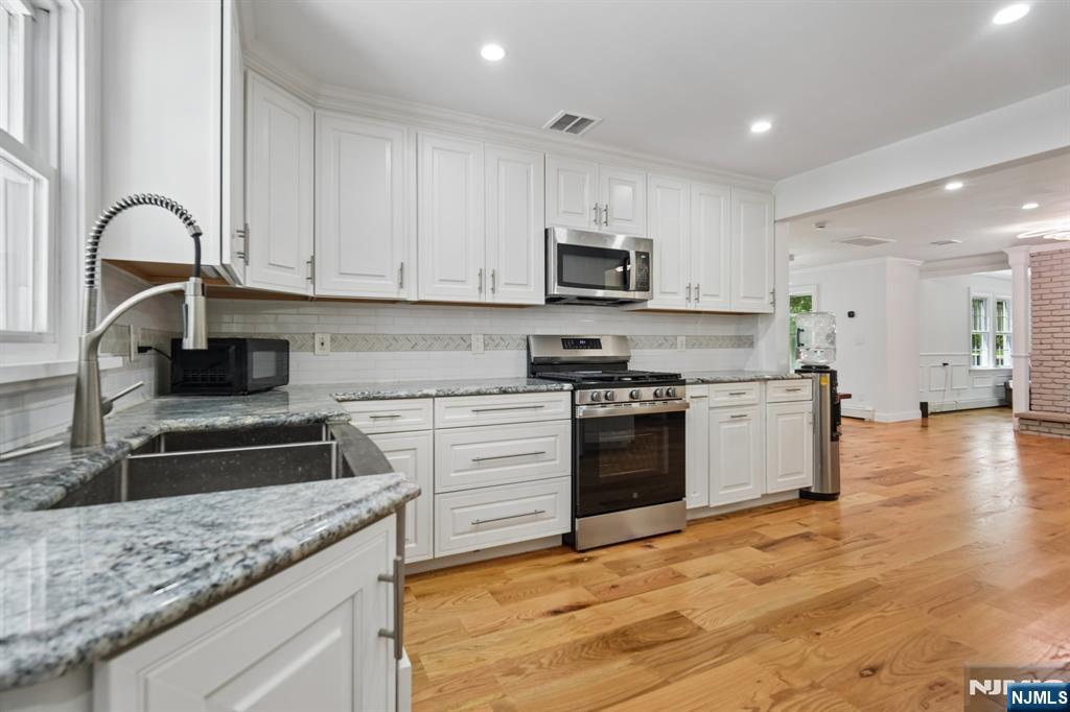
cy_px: 356
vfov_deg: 73.7
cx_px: 535
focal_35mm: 16
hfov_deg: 96.8
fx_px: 475
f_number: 8
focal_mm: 16
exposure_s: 1/13
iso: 400
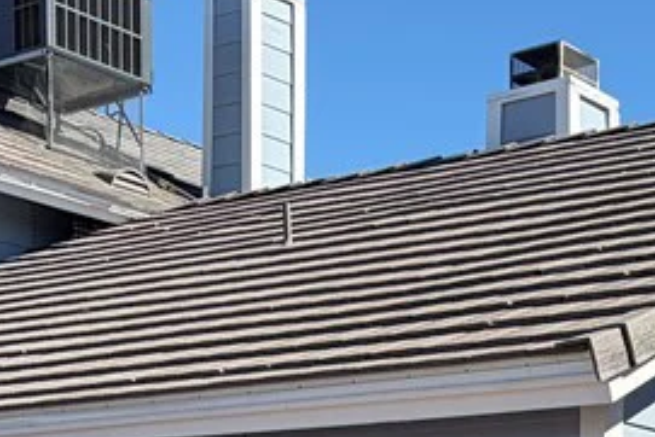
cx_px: 677
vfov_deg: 12.1
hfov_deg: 19.4
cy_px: 835
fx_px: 1857
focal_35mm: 102
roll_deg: -0.5
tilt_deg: -4.5
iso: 50
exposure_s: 1/2639
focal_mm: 5.96
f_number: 1.6
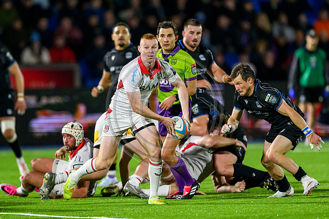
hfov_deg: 3.7
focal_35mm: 560
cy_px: 83
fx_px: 5119
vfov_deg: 2.5
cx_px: 142
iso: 8000
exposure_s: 1/2500
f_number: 3.2
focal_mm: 400
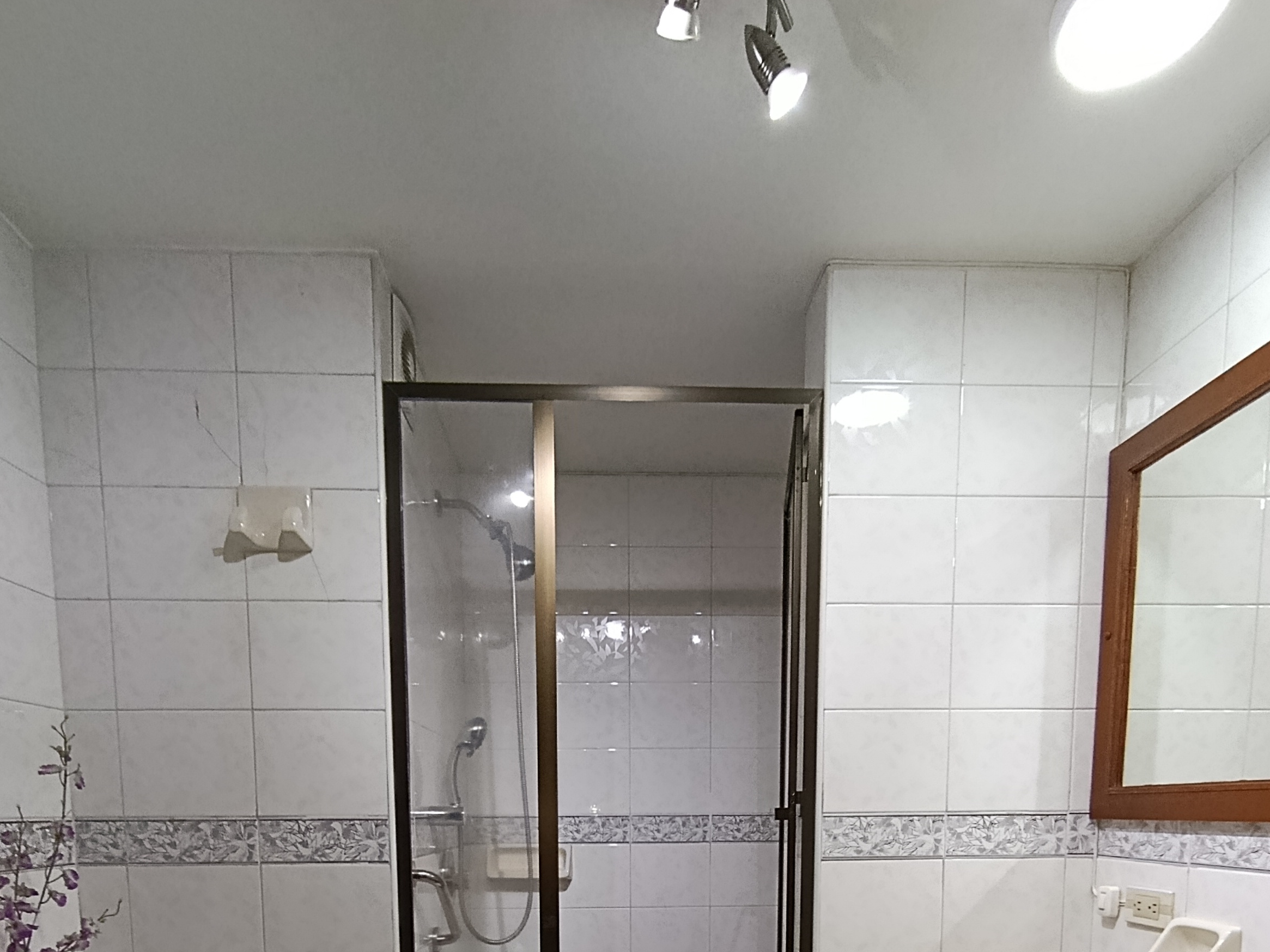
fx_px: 771
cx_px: 627
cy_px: 881
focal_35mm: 21
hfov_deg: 79.0
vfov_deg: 54.1
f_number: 2.2
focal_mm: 1.65
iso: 162
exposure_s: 1/60
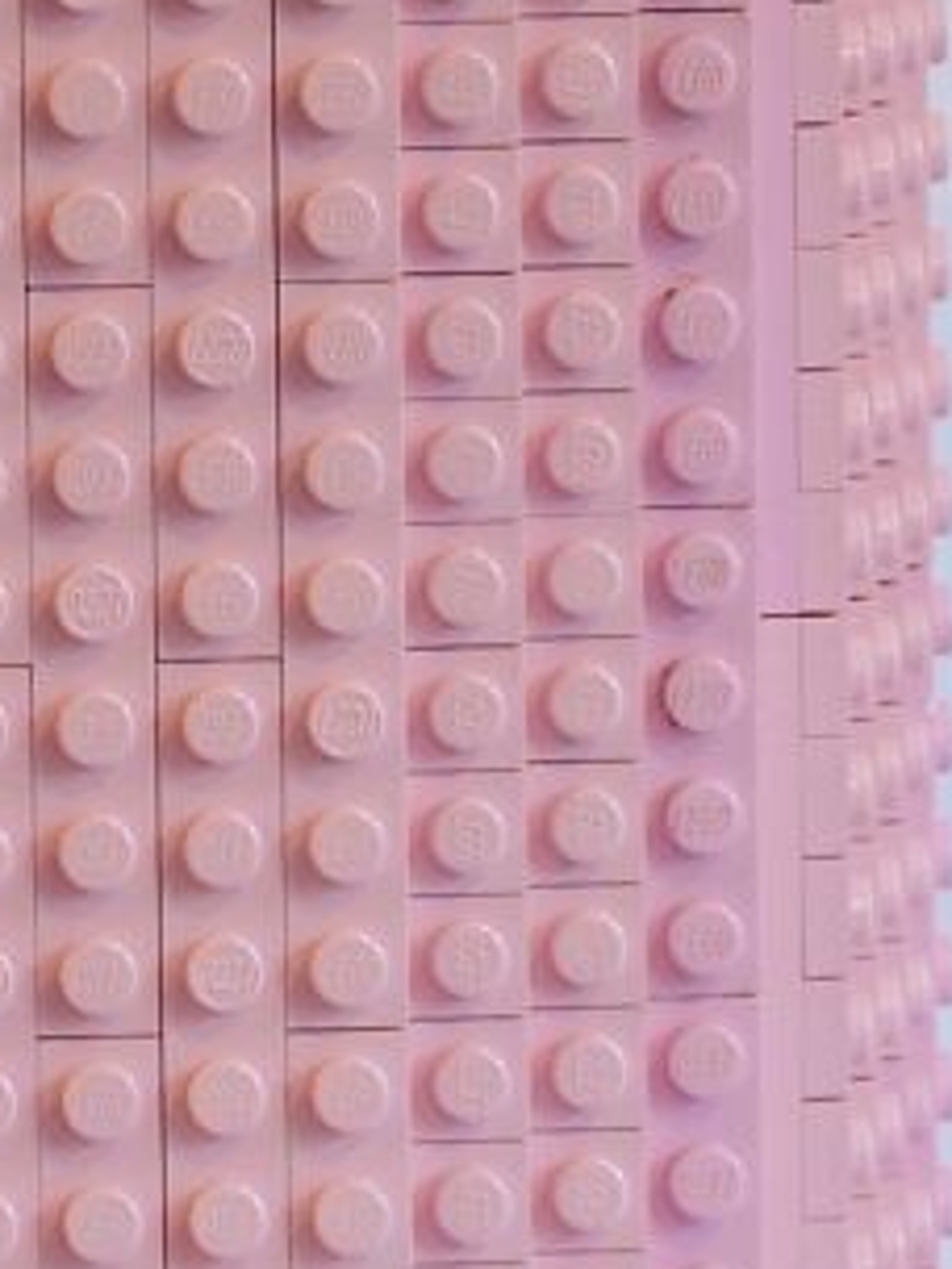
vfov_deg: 6.3
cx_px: 188
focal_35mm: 317
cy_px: 559
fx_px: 11624
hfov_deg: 4.7
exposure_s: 1/4
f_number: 3.2
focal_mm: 15.6
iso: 80
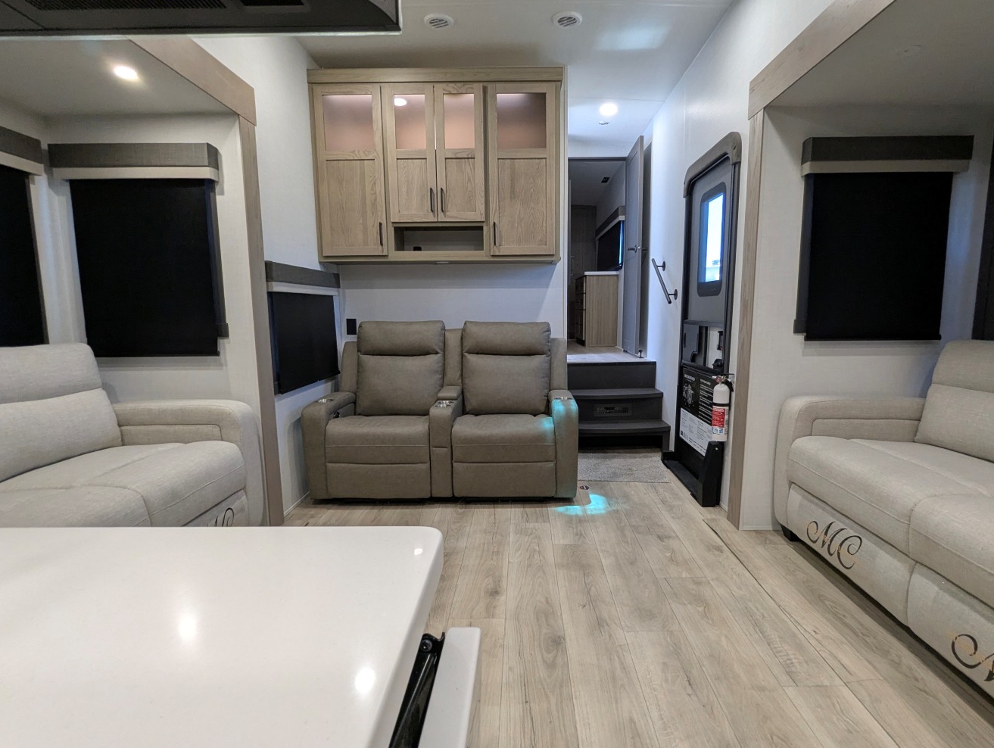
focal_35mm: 17
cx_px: 520
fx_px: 489
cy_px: 379
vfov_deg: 74.8
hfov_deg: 90.9
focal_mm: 2.35
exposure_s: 1/45.1
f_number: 2.2
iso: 150
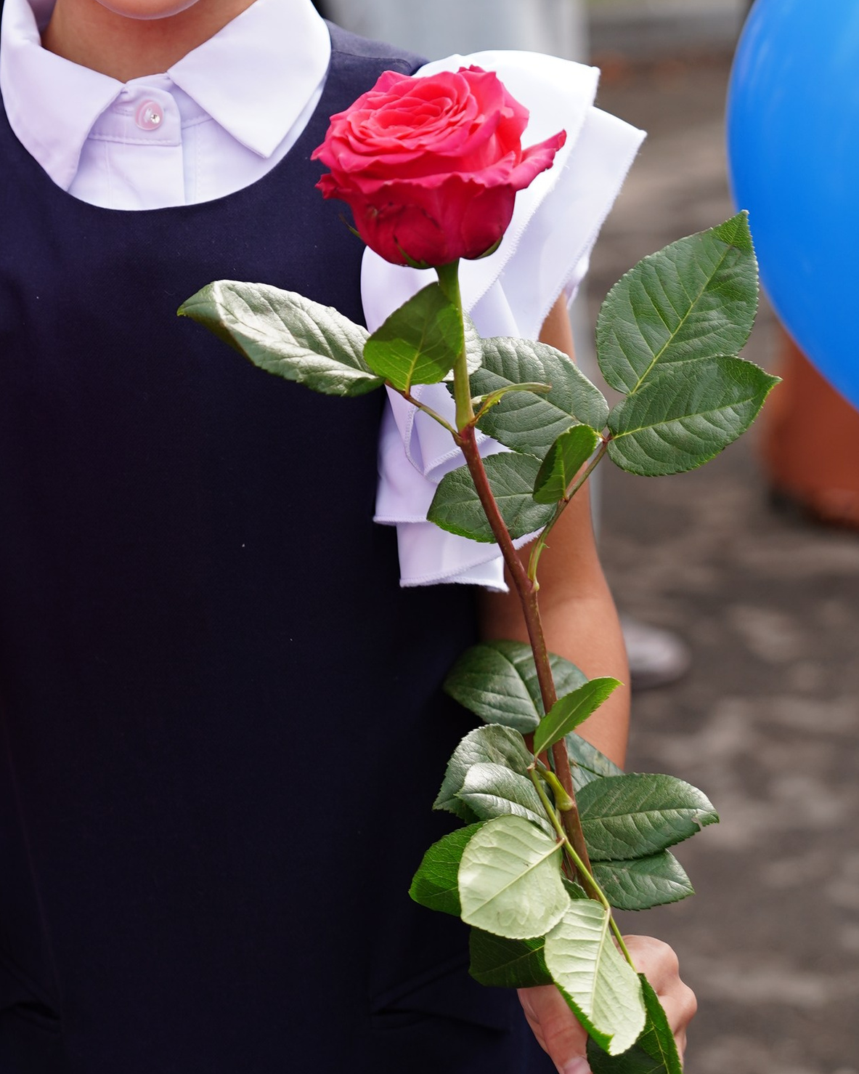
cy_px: 206
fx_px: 3717
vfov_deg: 16.3
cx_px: 74
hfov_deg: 13.1
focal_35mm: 117
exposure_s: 1/500
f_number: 2.8
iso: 100
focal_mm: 48
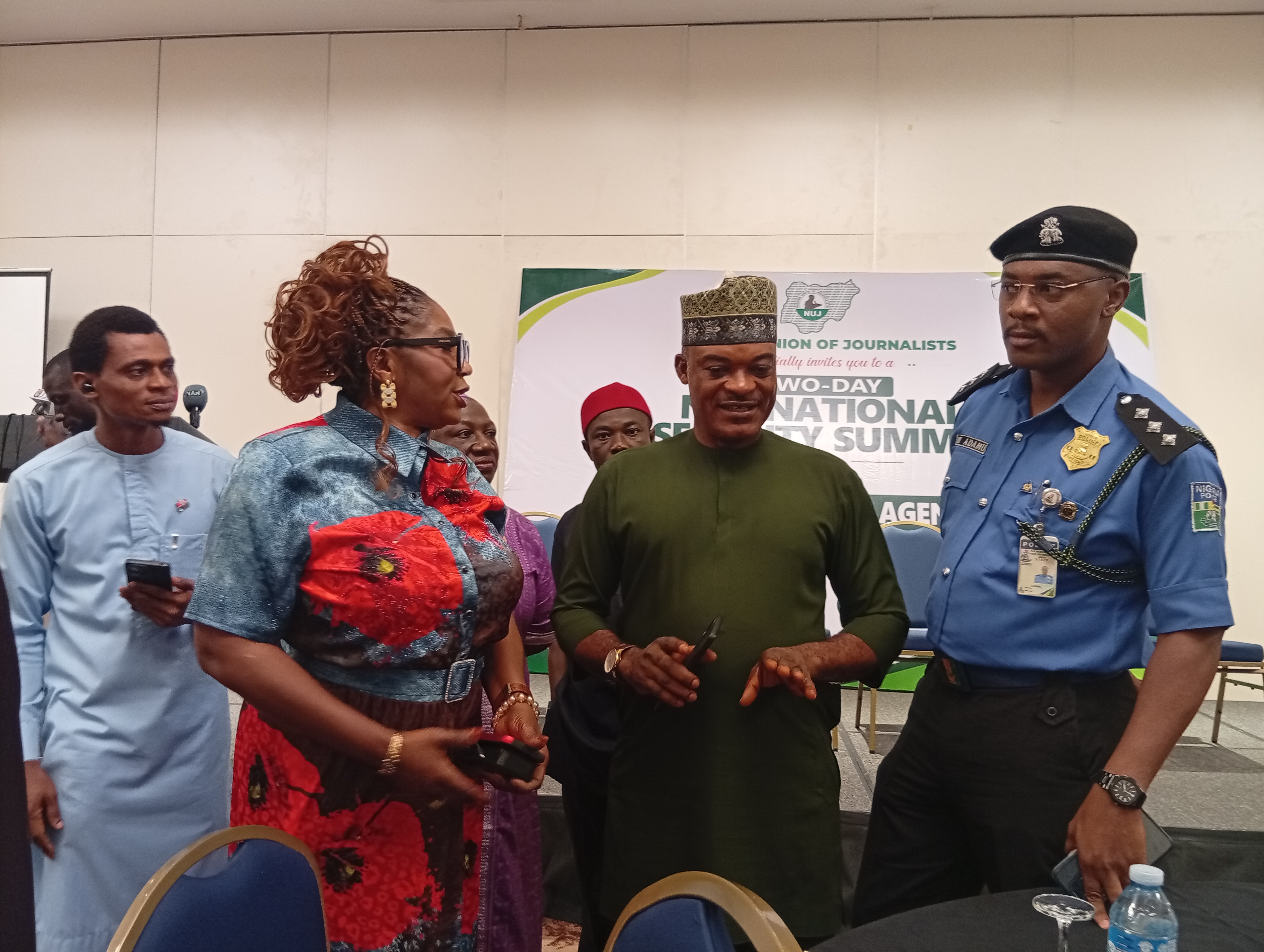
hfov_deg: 65.2
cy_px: 476
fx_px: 987
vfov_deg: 51.5
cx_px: 632
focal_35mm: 27
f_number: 1.8
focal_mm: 3.84
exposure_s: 1/33.3
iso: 199
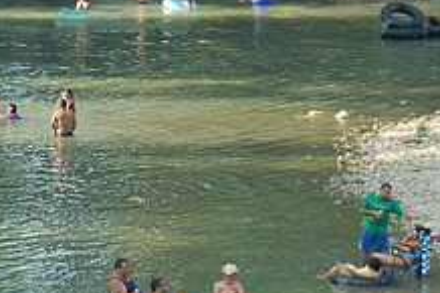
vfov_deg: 3.0
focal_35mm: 464
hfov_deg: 4.4
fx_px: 5667
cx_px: 14
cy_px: 196
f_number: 5.6
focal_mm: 116
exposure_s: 1/200
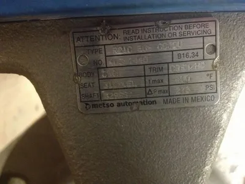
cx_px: 122
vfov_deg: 40.7
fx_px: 248
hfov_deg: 52.6
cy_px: 92
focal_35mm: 35
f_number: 2.4
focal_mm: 4.28
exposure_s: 1/15
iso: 640
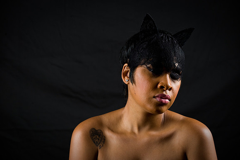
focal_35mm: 130
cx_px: 120
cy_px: 80
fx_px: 866
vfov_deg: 10.5
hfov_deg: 15.8
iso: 200
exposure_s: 1/125
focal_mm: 130
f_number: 5.6
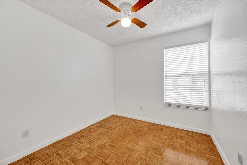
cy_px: 82
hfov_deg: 104.2
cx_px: 124
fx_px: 96
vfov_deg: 81.2
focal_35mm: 14
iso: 250
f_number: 7.1
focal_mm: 14
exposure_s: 1/6
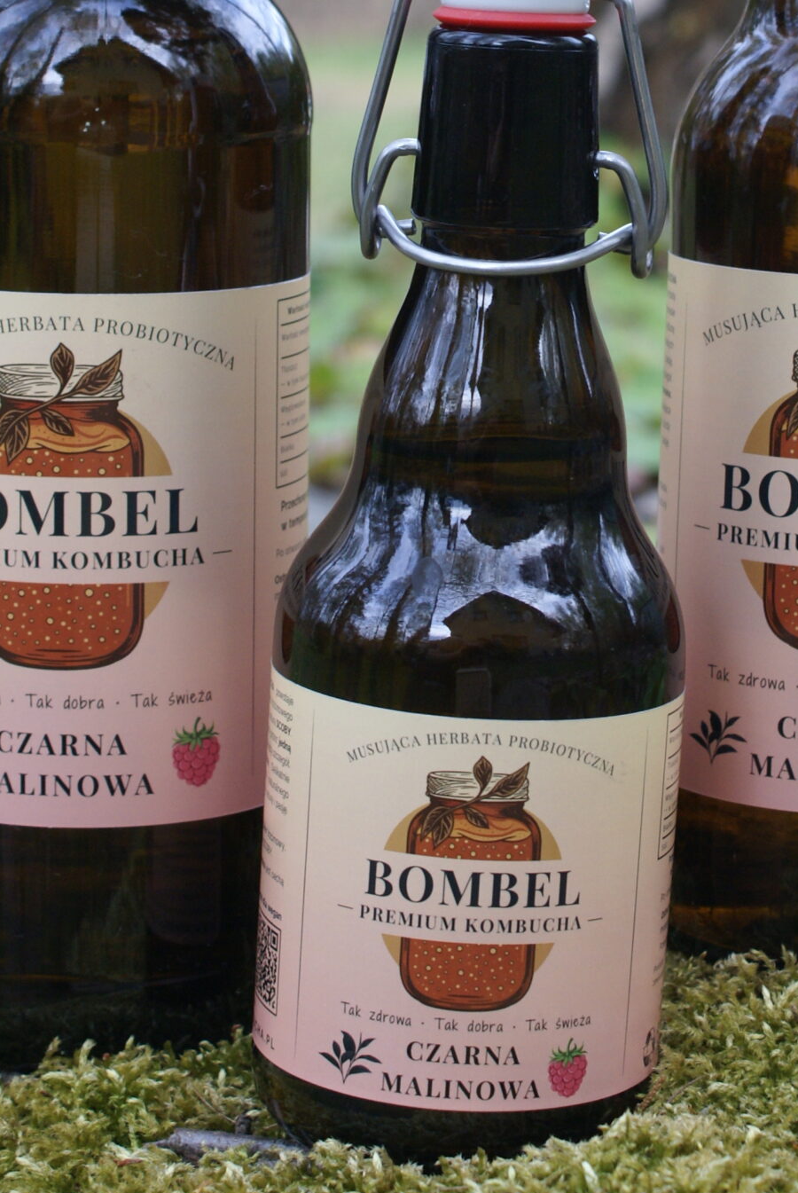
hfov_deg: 13.7
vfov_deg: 20.1
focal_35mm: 100
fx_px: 3315
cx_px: 462
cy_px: 184
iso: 250
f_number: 5.6
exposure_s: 1/60
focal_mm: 35
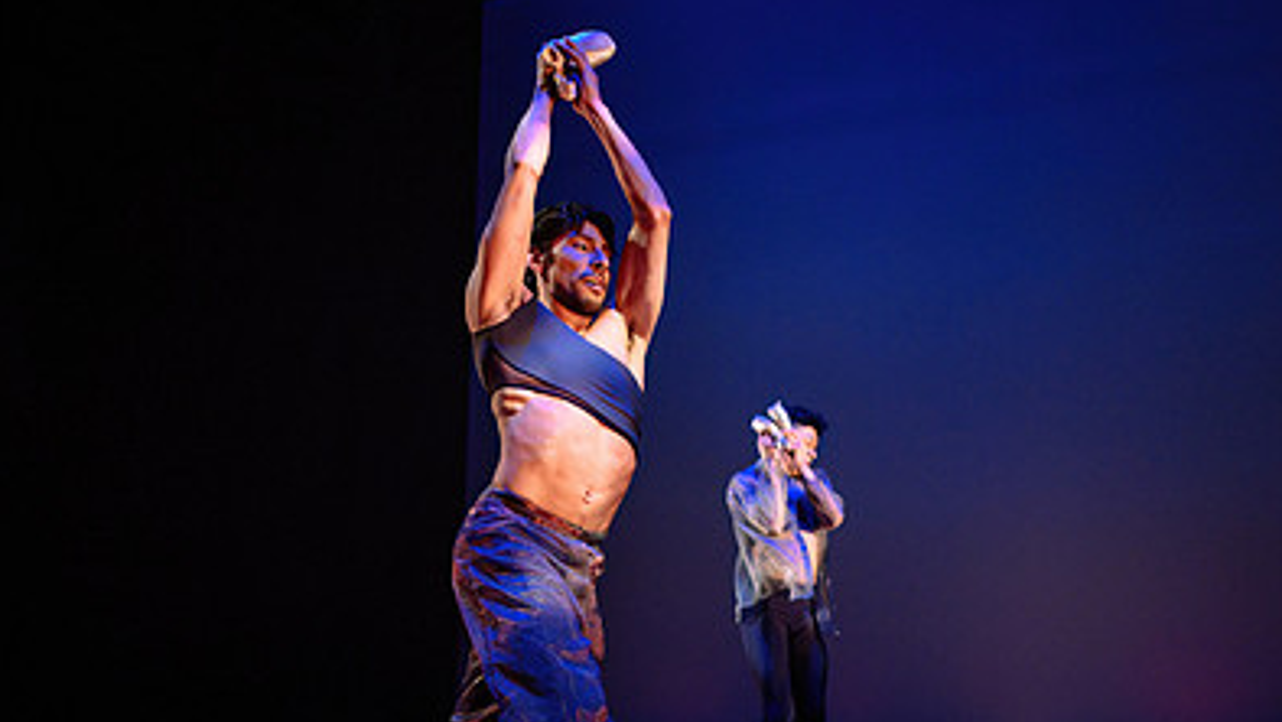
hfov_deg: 52.1
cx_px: 927
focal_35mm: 37
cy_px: 529
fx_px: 1258
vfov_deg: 31.5
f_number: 1.4
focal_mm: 24
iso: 1000
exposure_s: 1/400
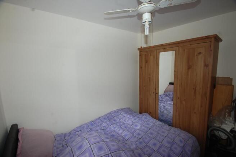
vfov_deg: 77.2
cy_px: 78
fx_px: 98
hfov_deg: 100.4
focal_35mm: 15
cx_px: 118
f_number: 8
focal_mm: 10
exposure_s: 1/125
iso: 200
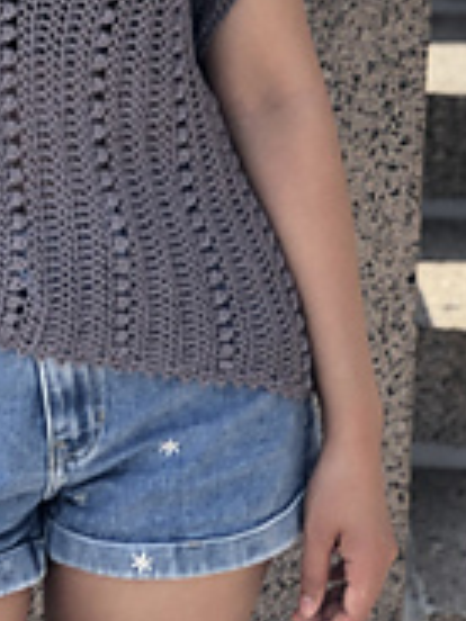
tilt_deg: -10.5
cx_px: -15
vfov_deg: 12.5
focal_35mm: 155
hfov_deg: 9.5
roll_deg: -0.7
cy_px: -81
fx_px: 2782
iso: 20
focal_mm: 6.6
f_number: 2.8
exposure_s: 1/197
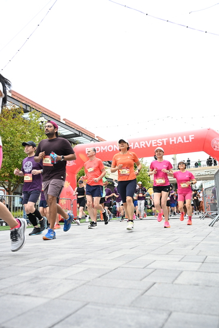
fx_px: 283
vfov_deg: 60.3
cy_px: 164
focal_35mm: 31
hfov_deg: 42.3
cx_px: 110
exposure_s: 1/640
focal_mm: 31
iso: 2000
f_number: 4
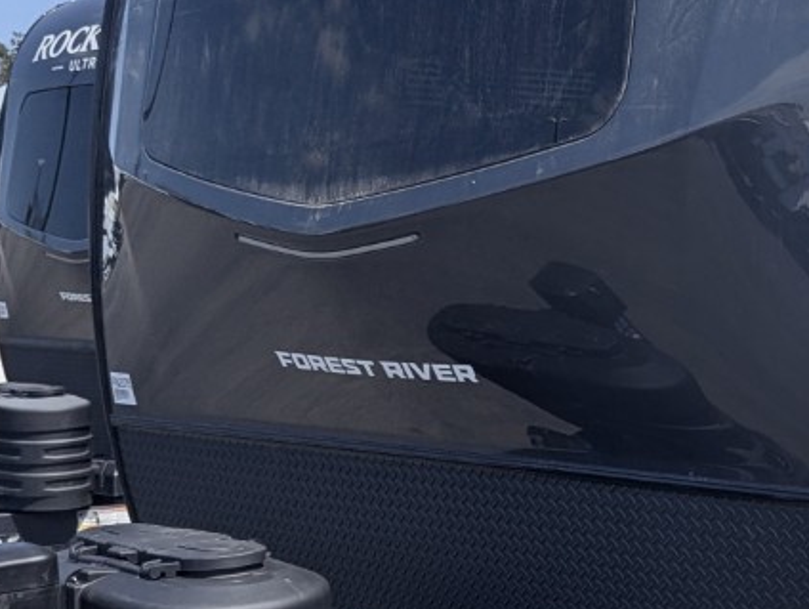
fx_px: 1848
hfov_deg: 23.0
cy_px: 323
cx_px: 921
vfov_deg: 18.7
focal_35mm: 79
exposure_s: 1/2262
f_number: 1.85
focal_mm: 6.81
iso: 48
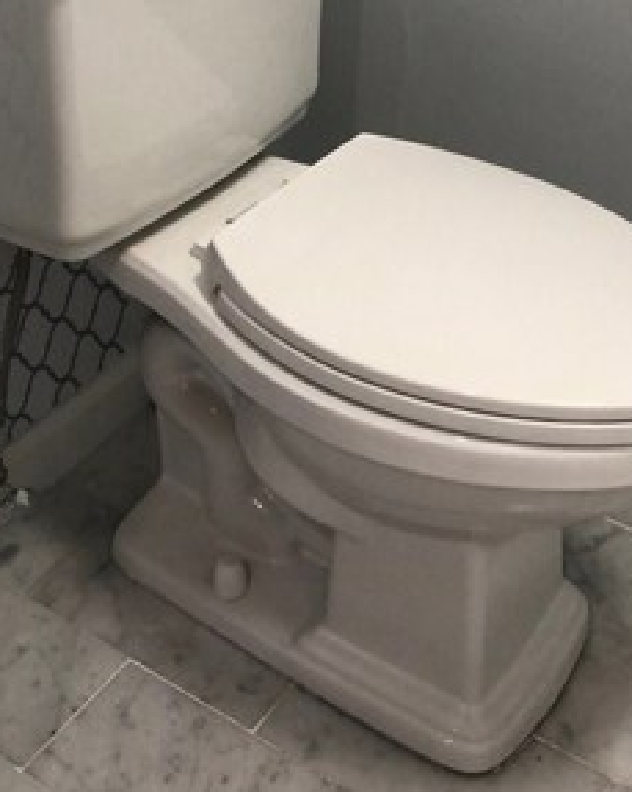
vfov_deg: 29.6
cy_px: 66
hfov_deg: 24.9
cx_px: 386
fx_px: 1429
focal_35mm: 61
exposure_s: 1/30
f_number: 1.8
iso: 32
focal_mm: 4
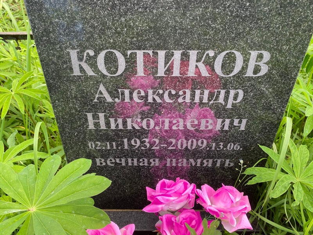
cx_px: 156
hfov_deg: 67.3
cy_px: 118
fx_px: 235
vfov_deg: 53.1
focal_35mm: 26
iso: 32
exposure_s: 1/122
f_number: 1.8
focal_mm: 4.25
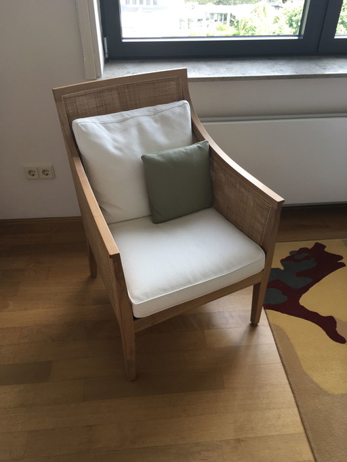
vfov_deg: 61.7
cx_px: 174
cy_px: 231
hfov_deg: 48.2
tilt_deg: -38.6
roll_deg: +1.0
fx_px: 388
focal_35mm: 29
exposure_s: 1/100
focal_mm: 4.15
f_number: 2.2
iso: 40
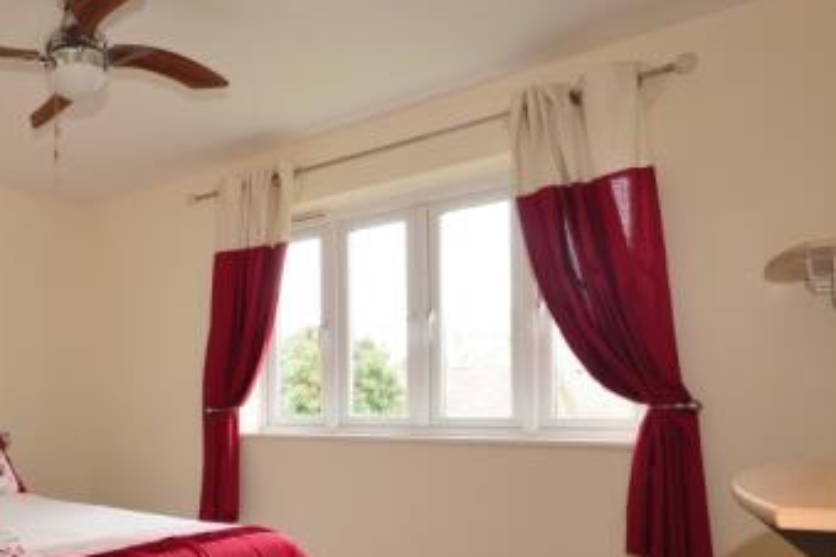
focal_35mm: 29
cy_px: 392
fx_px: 673
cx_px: 94
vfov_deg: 44.0
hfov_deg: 55.7
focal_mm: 10
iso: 200
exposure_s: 3
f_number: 11
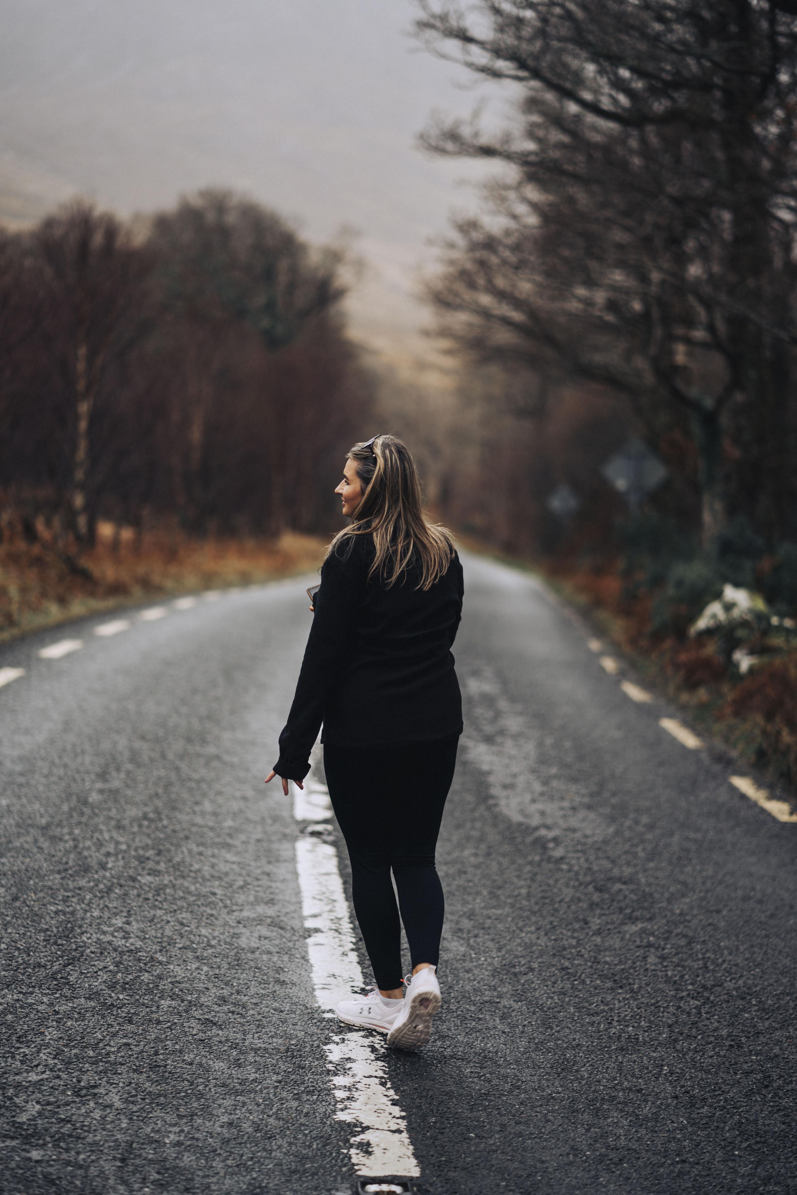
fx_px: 2823
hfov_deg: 16.1
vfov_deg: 23.9
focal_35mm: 85
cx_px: 398
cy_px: 598
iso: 160
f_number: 1.8
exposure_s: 1/200
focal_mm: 85
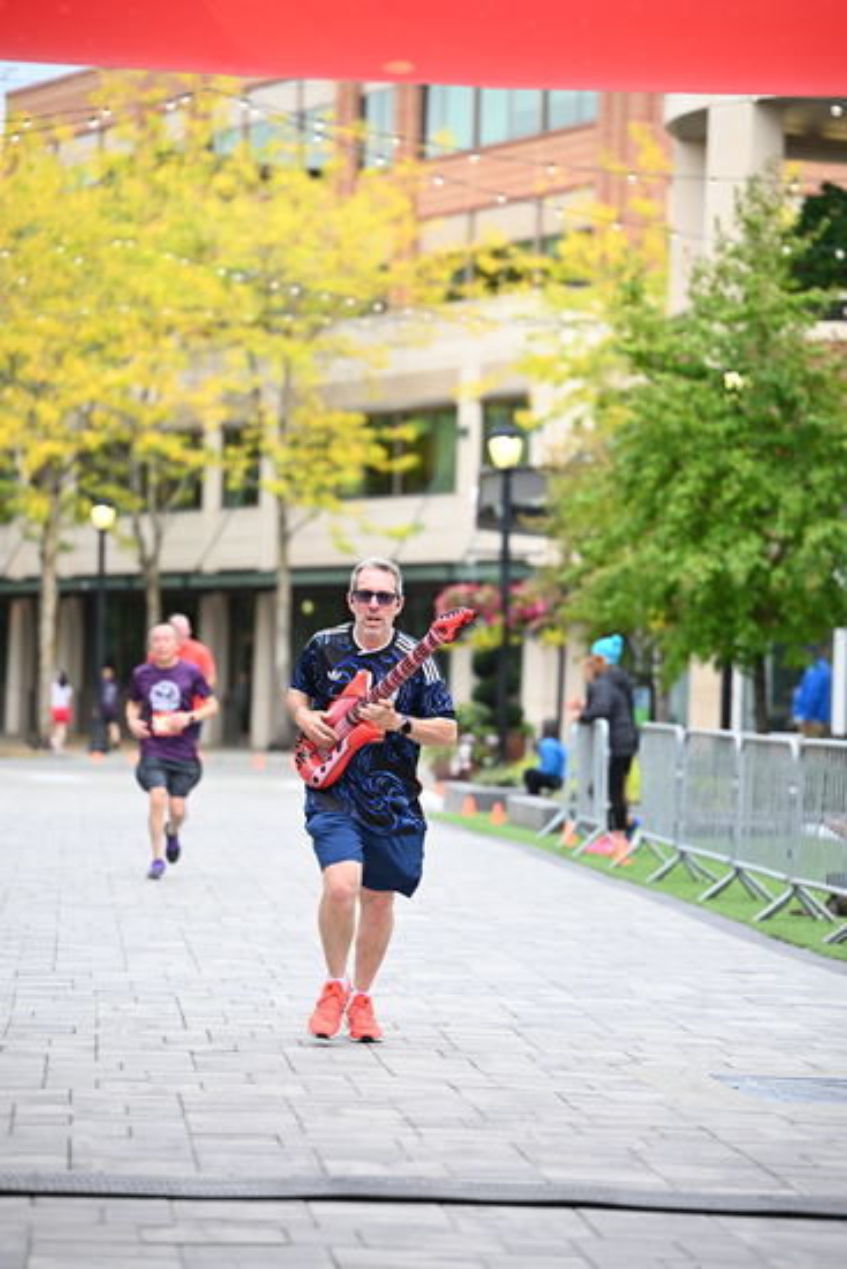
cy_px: 634
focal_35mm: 120
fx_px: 4232
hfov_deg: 11.4
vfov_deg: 17.1
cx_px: 424
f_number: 2.8
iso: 640
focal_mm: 120
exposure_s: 1/1600
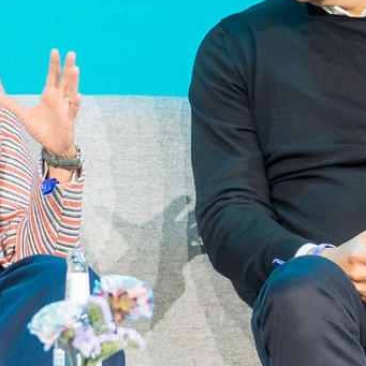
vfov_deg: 3.8
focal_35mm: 460
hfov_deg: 3.8
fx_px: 5503
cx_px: -138
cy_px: 120
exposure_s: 1/200
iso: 1000
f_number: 2.8
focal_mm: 90
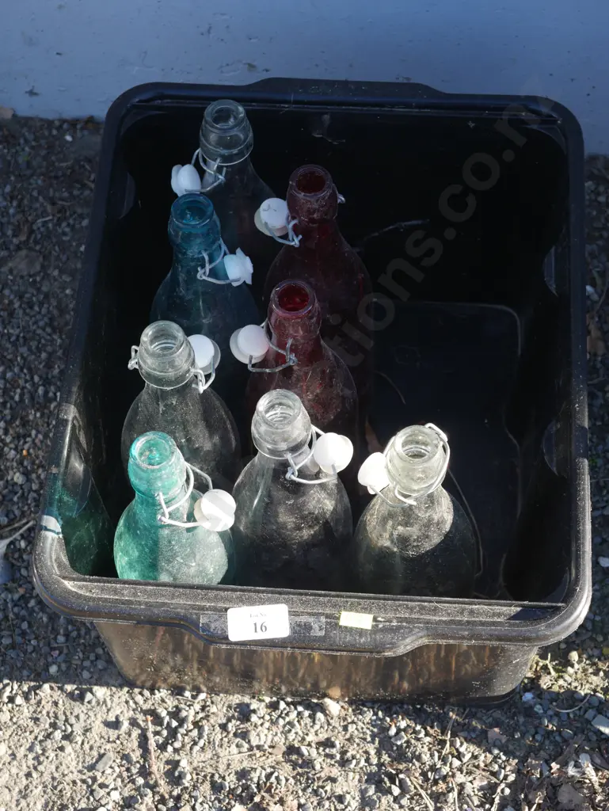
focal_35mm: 68
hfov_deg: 21.6
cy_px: 406
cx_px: 304
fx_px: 1594
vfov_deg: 28.5
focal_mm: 34
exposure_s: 1/80
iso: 200
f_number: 5.4
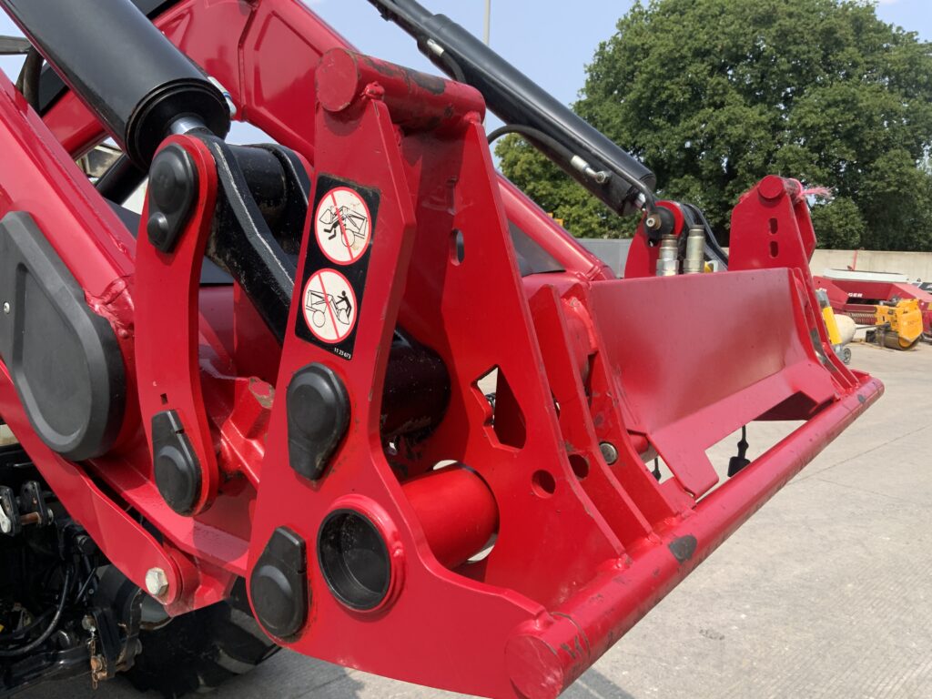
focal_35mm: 29
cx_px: 466
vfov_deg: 48.2
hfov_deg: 61.7
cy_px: 350
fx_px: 781
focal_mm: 3
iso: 16
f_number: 1.8
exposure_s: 1/829
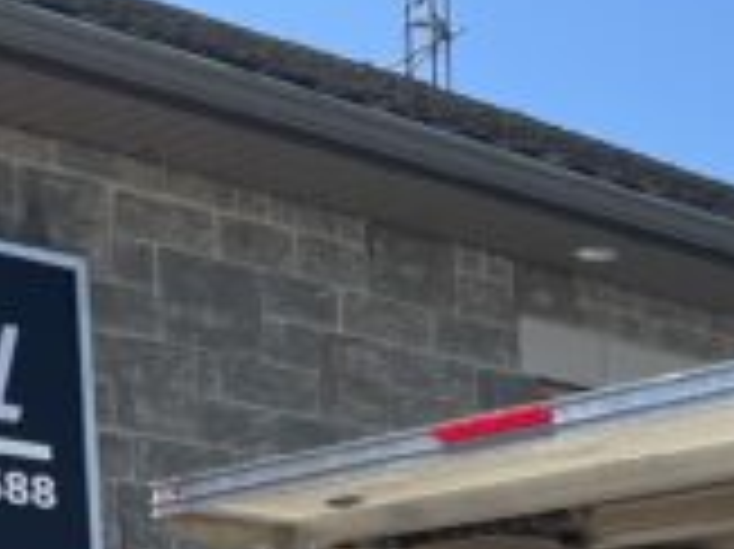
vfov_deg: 10.2
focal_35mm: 127
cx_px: 991
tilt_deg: -3.1
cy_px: 1280
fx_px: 2691
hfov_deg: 14.8
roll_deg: +1.0
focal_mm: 4.2
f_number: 1.6
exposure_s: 1/4132
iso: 32
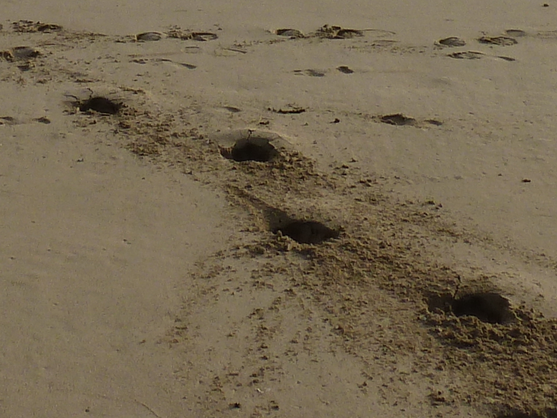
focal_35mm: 97
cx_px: 112
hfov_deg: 20.0
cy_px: -347
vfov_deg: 13.6
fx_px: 1561
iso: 80
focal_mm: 4.1
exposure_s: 1/400
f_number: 5.6
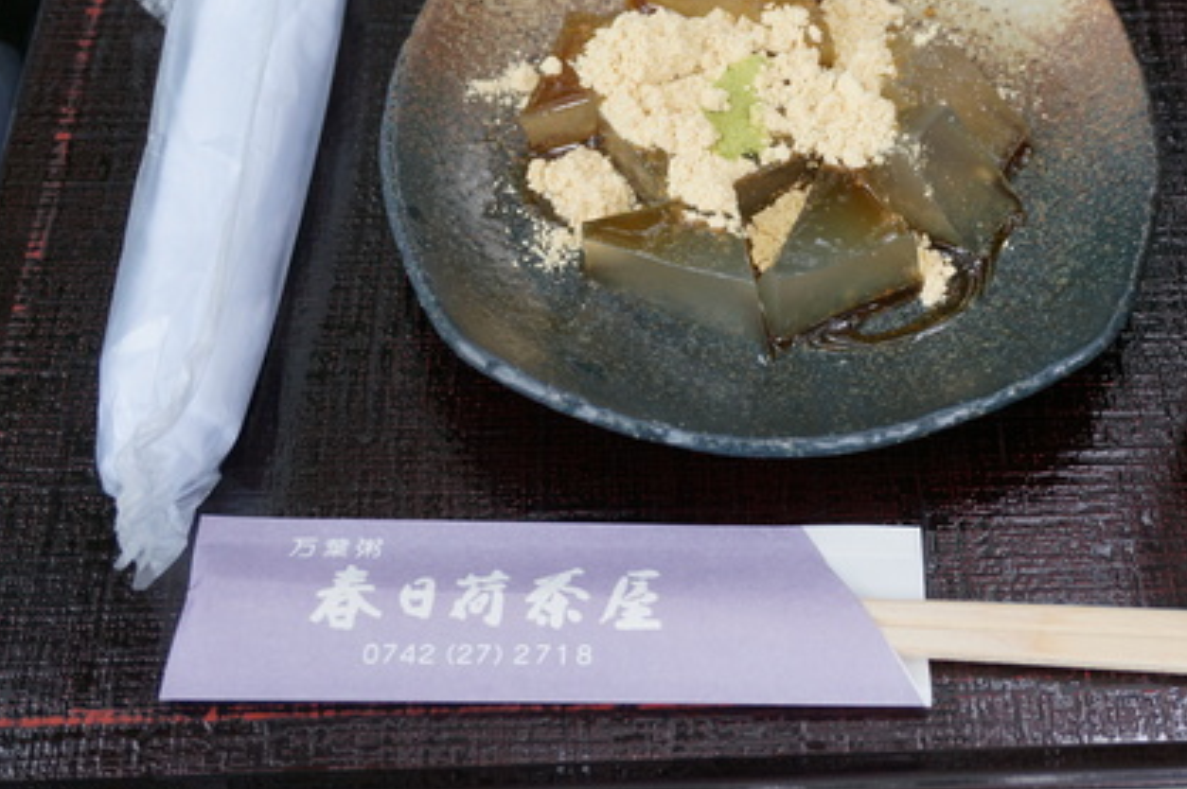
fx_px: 1845
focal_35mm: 56
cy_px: 265
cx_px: 818
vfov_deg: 24.0
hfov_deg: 35.2
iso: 400
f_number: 4.5
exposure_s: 1/60
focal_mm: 26
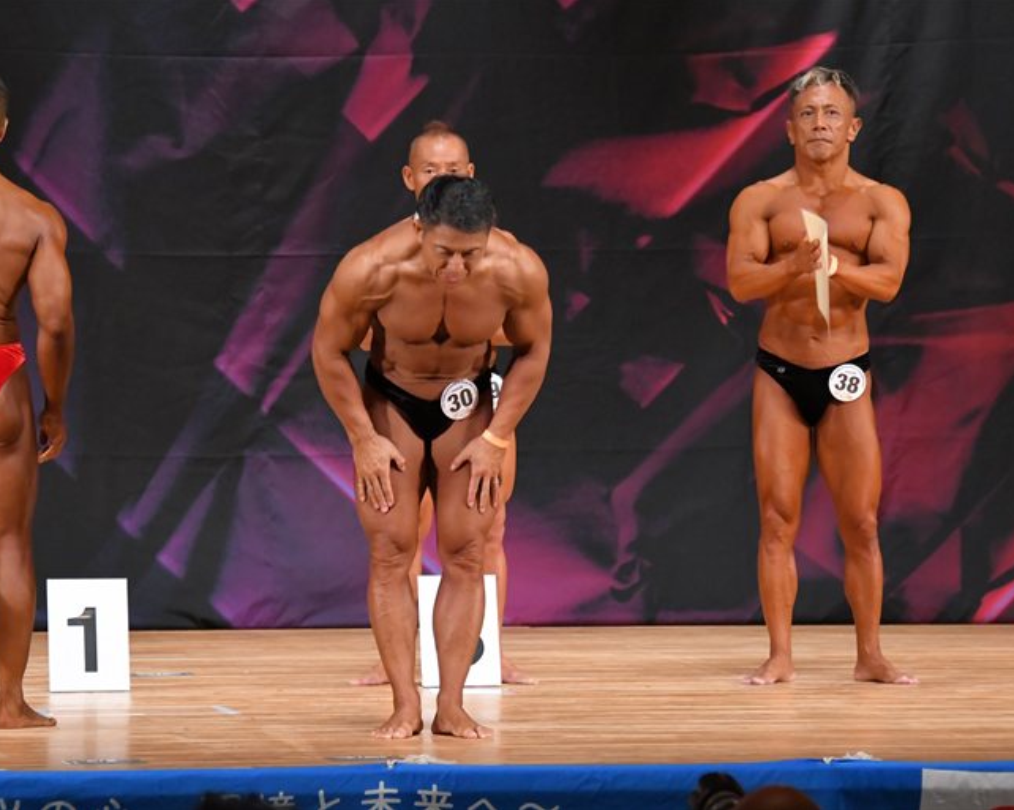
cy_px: 404
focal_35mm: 289
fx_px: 8669
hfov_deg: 6.7
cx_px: 446
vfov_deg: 5.4
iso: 5600
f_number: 5.6
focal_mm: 170
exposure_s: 1/400
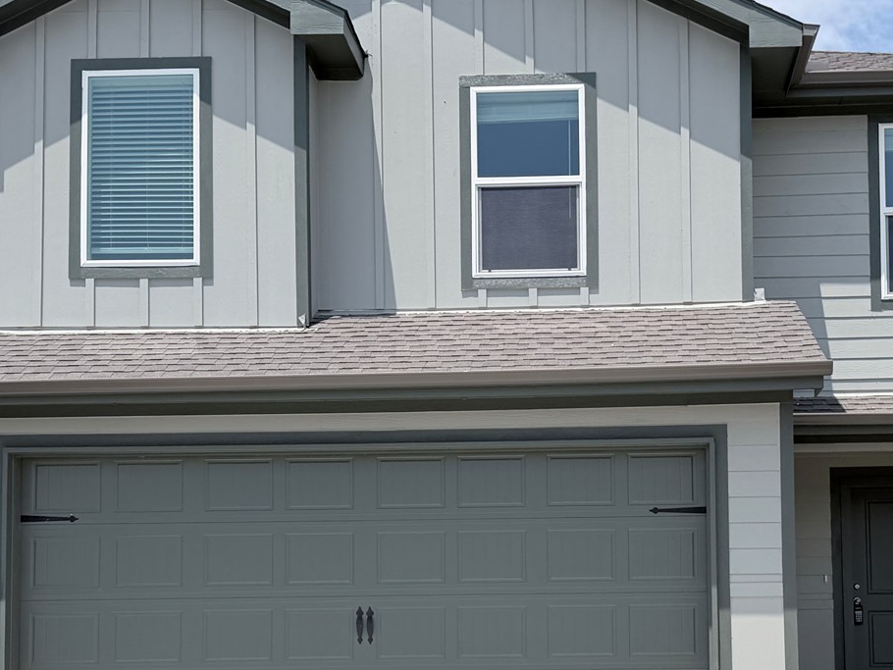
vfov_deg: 26.6
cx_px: 568
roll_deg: +2.3
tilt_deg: +2.6
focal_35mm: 54
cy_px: 533
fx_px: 1393
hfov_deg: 35.3
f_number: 1.78
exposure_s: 1/6711
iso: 80
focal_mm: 6.76
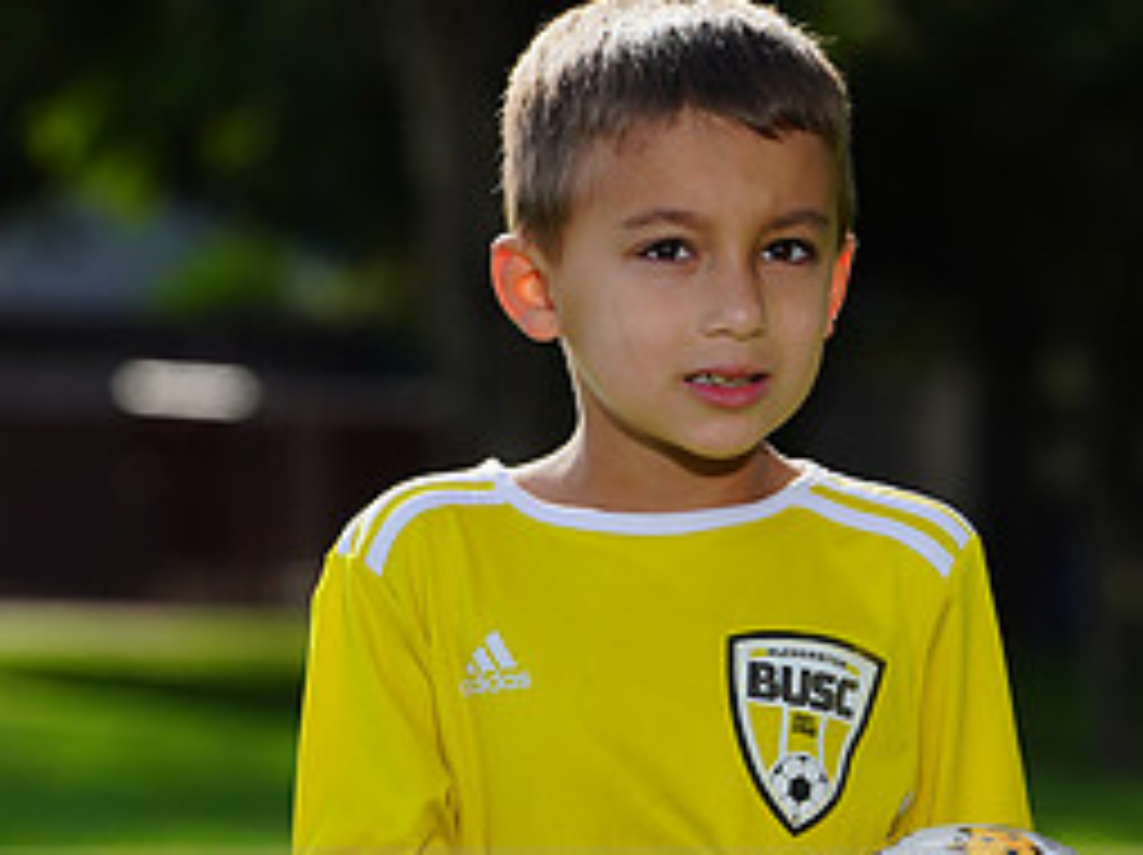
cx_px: 652
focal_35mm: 485
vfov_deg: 3.1
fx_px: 15999
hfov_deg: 4.1
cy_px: 909
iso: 100
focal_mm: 221
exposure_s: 1/200
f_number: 8
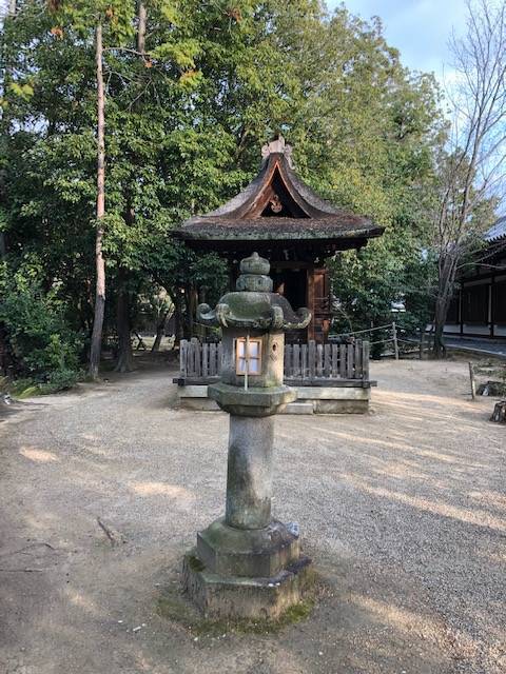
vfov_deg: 63.4
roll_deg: +1.0
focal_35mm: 28
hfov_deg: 49.7
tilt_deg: -3.8
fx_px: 546
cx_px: 253
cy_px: 337
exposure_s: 1/120
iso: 25
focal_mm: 3.99
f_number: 1.8
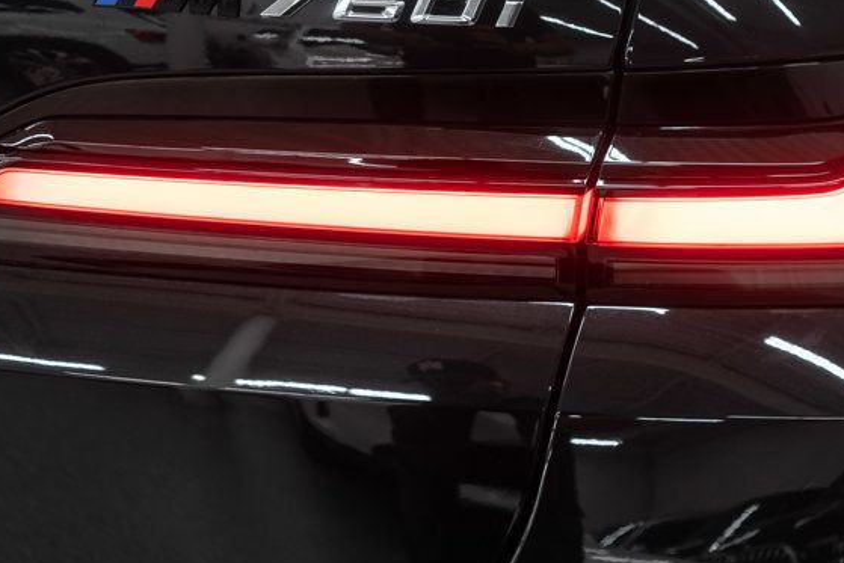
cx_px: 489
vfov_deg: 17.6
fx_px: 1806
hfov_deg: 26.3
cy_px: 146
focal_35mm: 77
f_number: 3.2
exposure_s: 1/40
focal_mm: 28
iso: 200
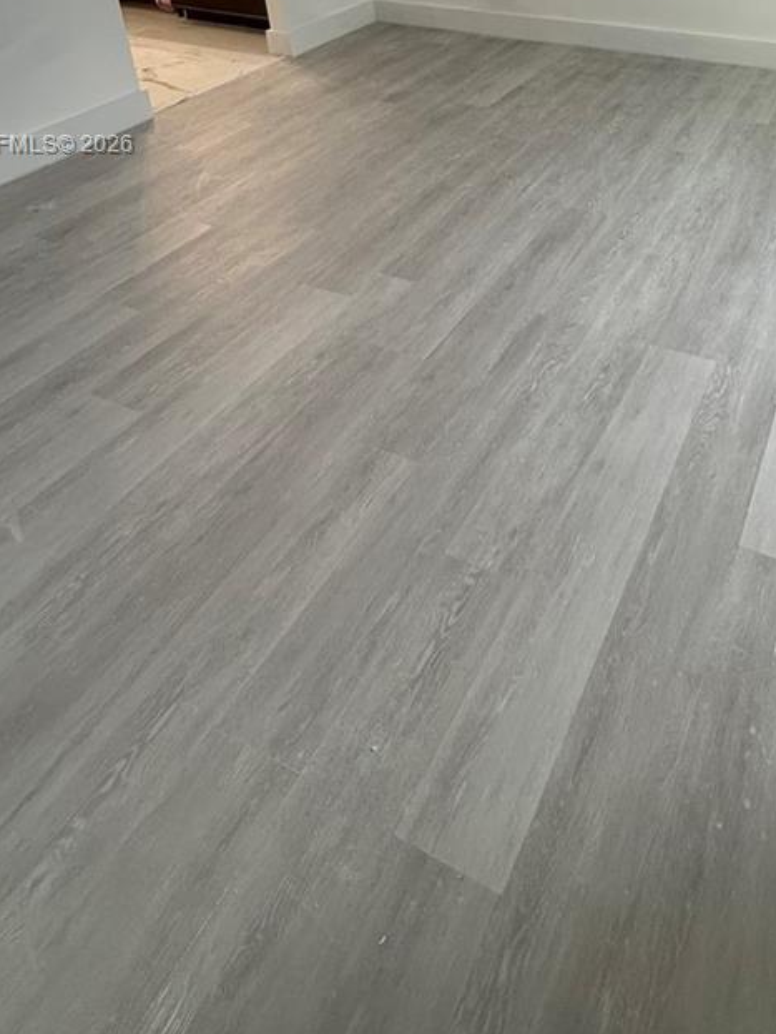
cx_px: 573
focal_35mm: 27
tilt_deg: -23.7
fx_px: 806
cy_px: 146
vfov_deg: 58.0
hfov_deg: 49.5
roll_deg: +0.1
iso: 200
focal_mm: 2.22
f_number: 2.2
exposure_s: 1/120
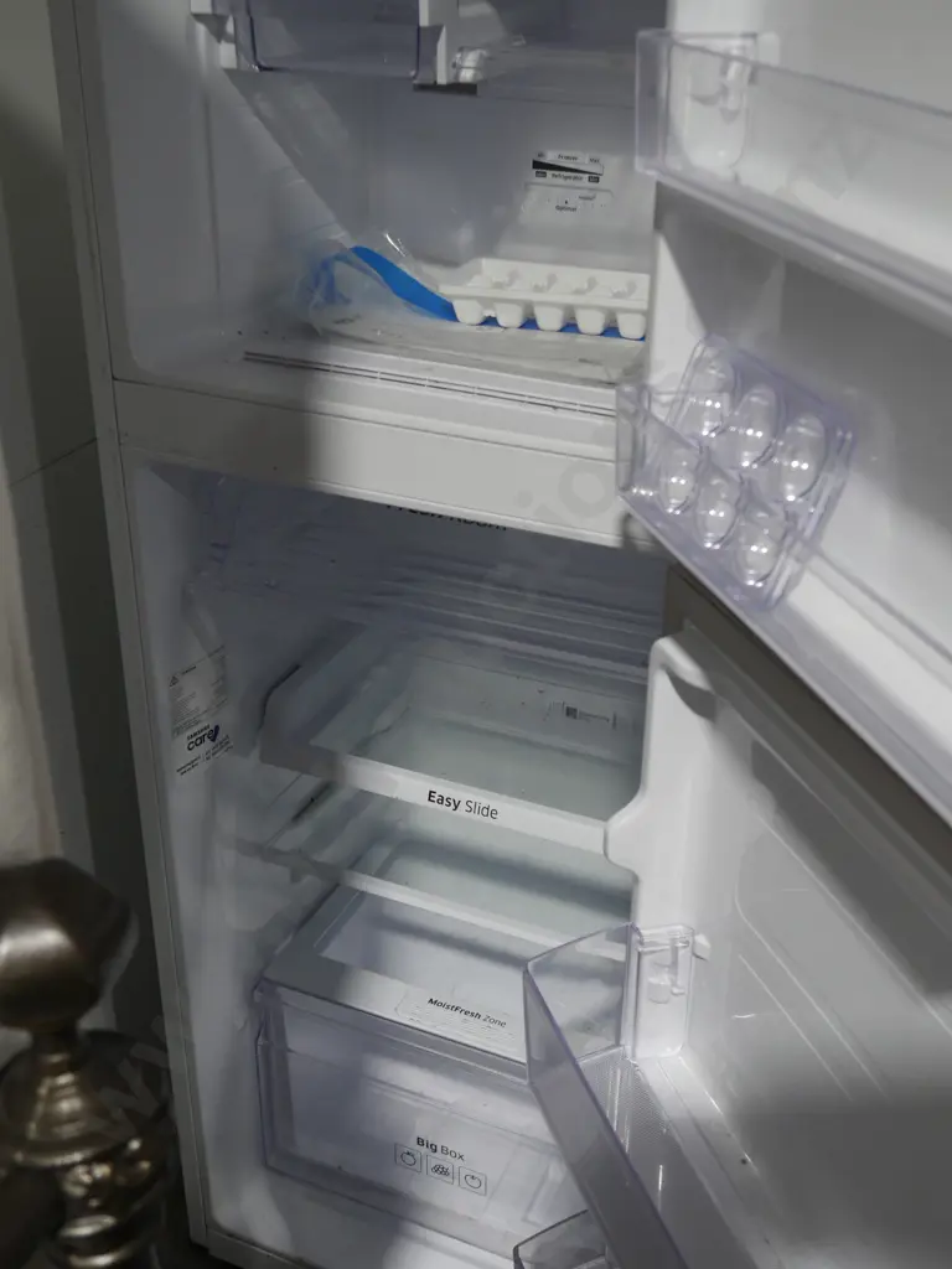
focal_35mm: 40
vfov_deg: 46.8
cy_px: 634
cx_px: 476
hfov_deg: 36.0
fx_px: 1467
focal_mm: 20
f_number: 4.5
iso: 400
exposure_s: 1/60
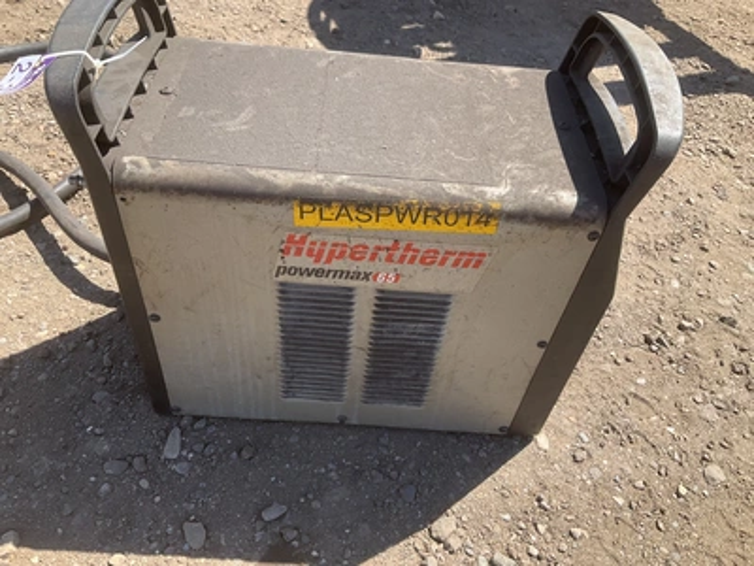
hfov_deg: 61.7
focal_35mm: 29
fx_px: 632
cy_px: 283
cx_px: 377
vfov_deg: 48.2
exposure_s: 1/613
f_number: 1.8
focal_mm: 3
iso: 25
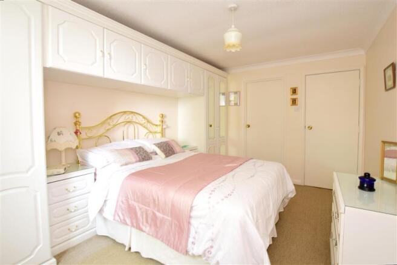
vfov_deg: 77.3
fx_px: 165
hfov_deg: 100.4
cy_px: 132
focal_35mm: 15
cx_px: 198
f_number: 6.3
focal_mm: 10
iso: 200
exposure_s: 1/2
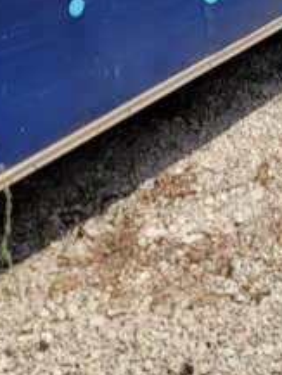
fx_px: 977
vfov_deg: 17.6
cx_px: 336
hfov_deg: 15.8
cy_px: -296
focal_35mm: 90
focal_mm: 6.7
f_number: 1.8
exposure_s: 1/968
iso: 16
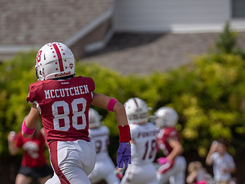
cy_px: 148
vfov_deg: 2.8
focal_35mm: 527
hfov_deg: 3.8
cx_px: 137
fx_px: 3733
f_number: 3.5
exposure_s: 1/2000
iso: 100
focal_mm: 200
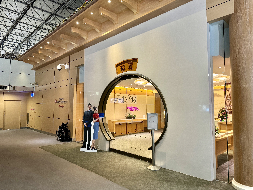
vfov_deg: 56.8
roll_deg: +0.2
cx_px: 126
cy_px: 95
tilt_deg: +3.7
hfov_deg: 71.6
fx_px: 175
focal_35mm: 24
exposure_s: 1/60
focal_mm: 6.86
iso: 320
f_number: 1.78
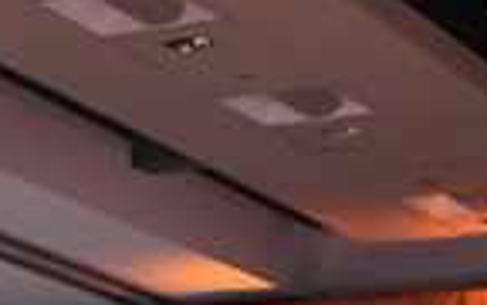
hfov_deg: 10.0
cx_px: -79
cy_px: 895
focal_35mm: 206
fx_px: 2734
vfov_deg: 5.9
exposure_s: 1/400
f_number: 4
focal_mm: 50
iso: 2000
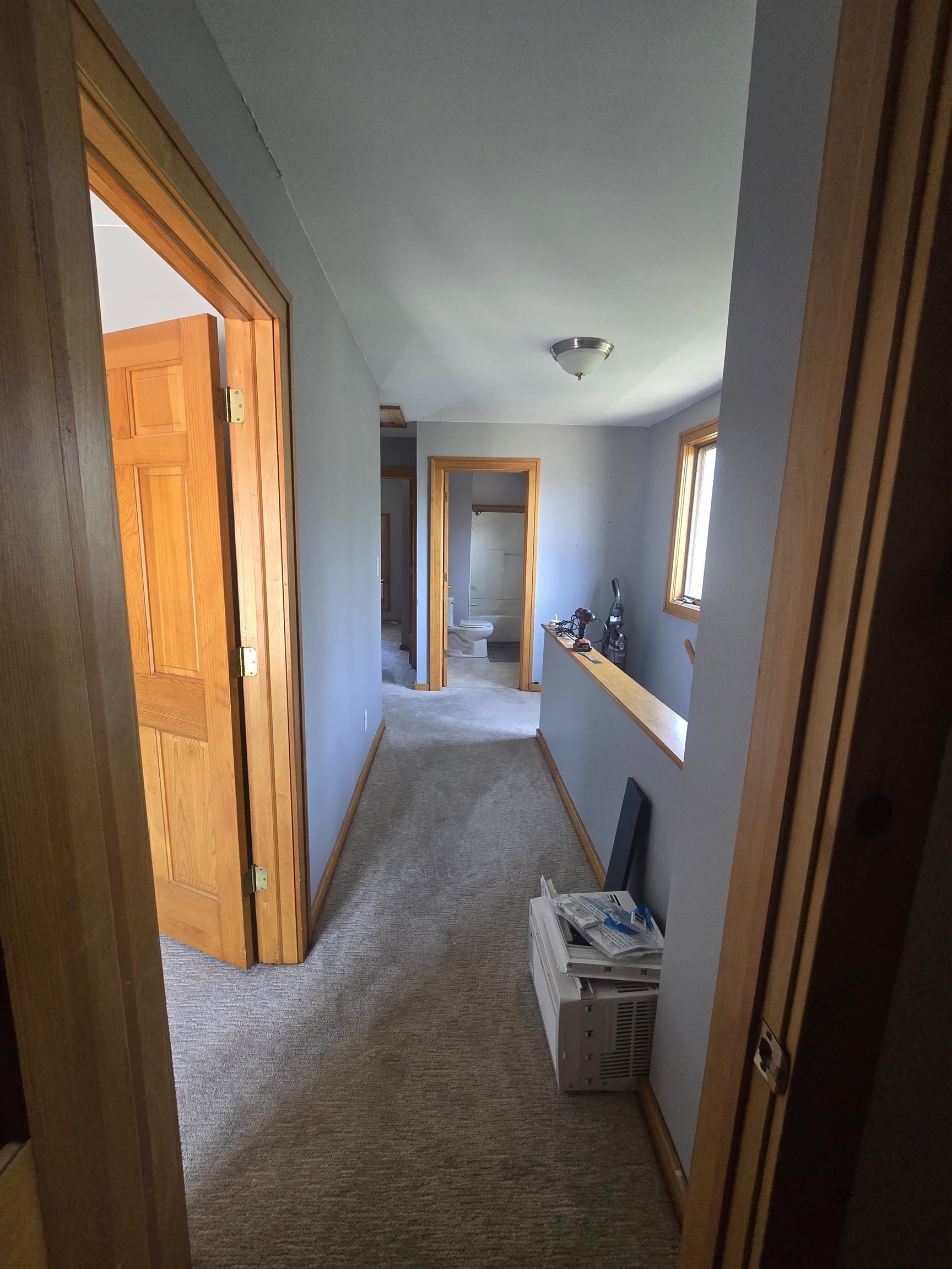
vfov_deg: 106.2
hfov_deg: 89.9
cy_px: 634
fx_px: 477
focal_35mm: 13
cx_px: 476
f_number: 2.2
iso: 400
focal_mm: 2.2
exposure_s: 1/60
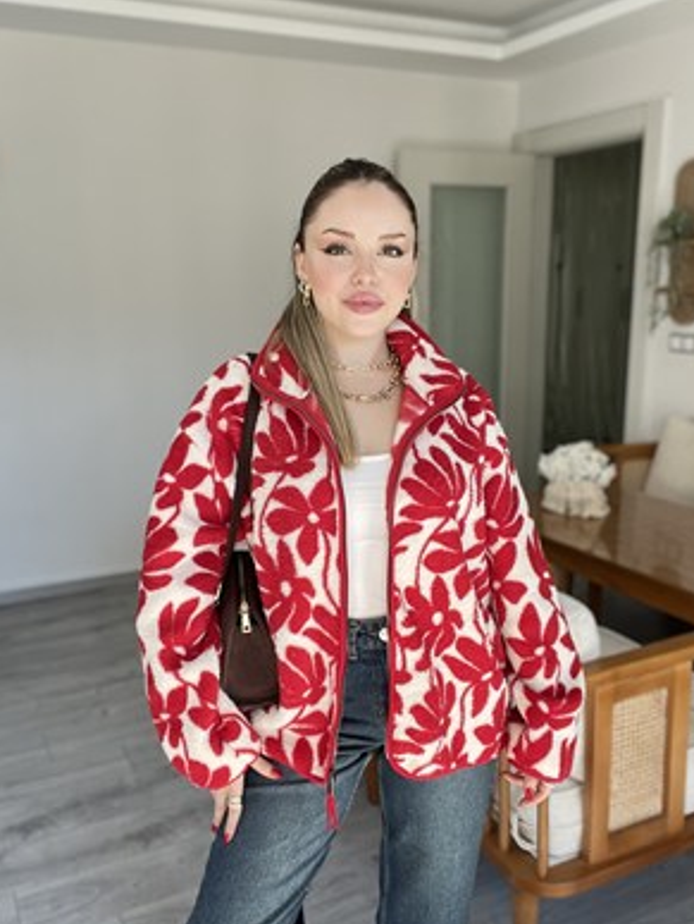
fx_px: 854
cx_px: 351
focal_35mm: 32
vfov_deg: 56.8
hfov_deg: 44.2
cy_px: 479
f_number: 2.2
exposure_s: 1/121
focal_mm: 2.71
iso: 50
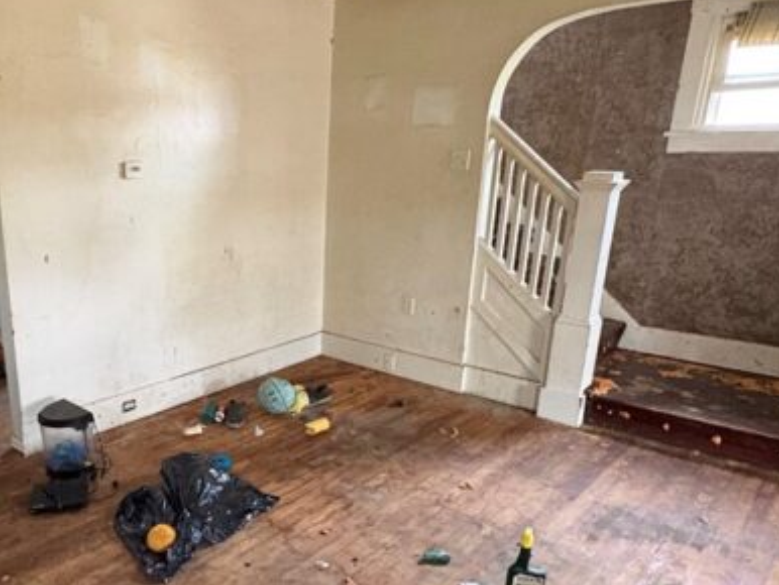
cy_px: 355
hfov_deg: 59.3
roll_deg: +2.0
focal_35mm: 29
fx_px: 653
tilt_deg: -16.0
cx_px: 224
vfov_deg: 48.0
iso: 640
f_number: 2.2
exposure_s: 1/60
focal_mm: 2.22
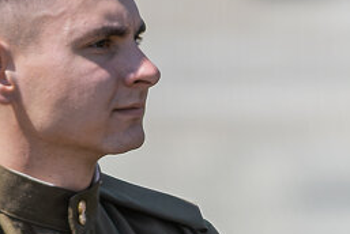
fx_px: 13617
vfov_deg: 1.0
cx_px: 641
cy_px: 45
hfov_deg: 1.5
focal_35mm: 1399
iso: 180
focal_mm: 200
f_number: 5.6
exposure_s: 1/500
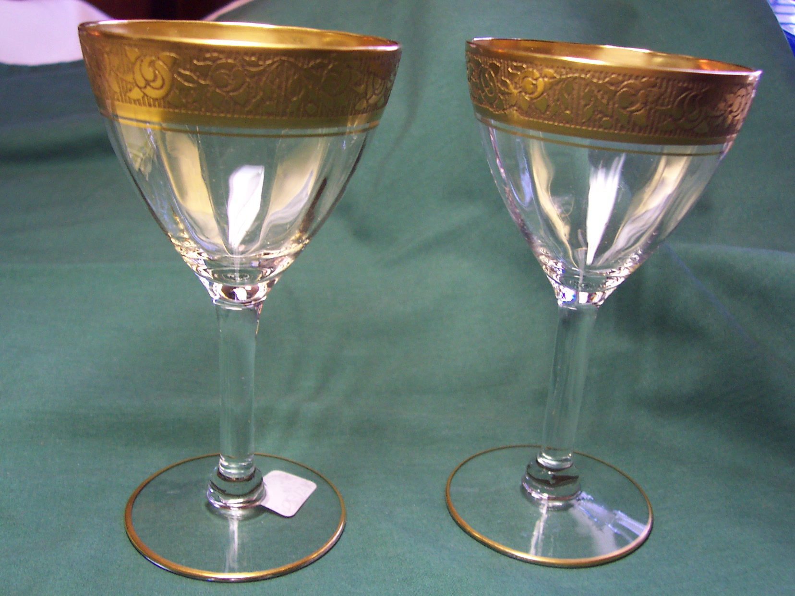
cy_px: 298
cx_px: 398
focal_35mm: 37
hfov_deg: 50.1
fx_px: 850
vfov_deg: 38.7
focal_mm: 5.6
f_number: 2.8
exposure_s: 1/30
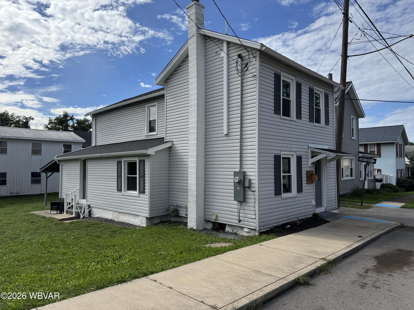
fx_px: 287
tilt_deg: +1.3
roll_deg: +0.4
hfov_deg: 71.6
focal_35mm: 24
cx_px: 207
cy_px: 155
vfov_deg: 56.8
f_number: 1.78
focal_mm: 6.76
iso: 80
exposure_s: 1/5348
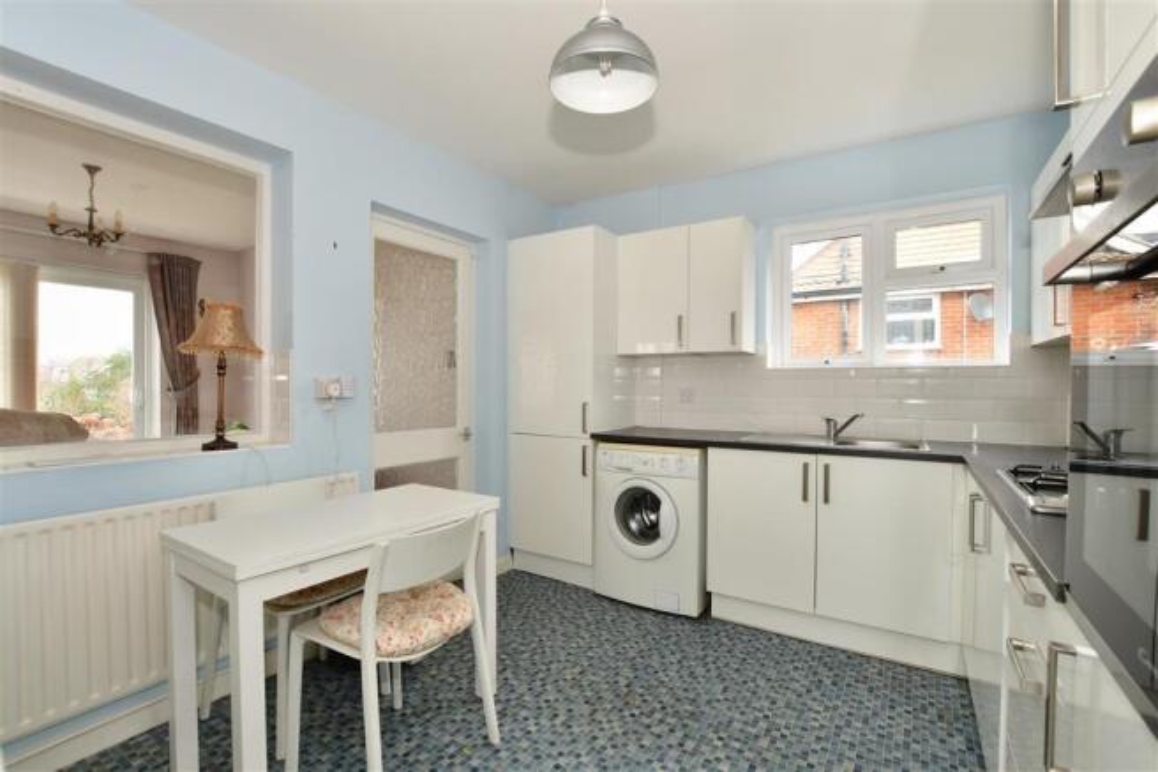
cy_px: 386
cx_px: 579
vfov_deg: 77.3
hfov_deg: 100.4
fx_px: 482
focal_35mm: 15
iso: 400
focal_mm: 10
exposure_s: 1/15
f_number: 8
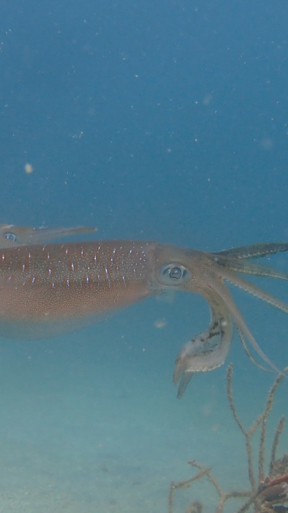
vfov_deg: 34.9
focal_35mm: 60
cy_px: 256
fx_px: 815
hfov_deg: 20.0
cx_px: 126
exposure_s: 1/160
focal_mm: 7.31
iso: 125
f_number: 4
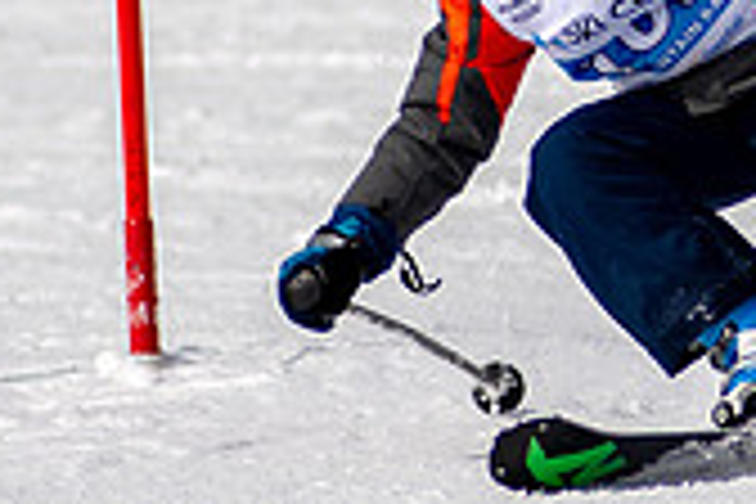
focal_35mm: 1947
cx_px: 852
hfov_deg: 1.1
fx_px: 40884
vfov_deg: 0.7
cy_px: 2
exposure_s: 1/6400
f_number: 2.8
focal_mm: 300
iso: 100
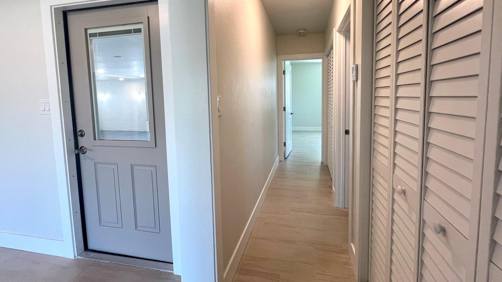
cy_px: 115
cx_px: 263
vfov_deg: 69.9
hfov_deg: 102.9
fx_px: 200
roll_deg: +1.1
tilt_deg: -5.2
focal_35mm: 15
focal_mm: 1.57
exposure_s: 1/120
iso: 100
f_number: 1.8
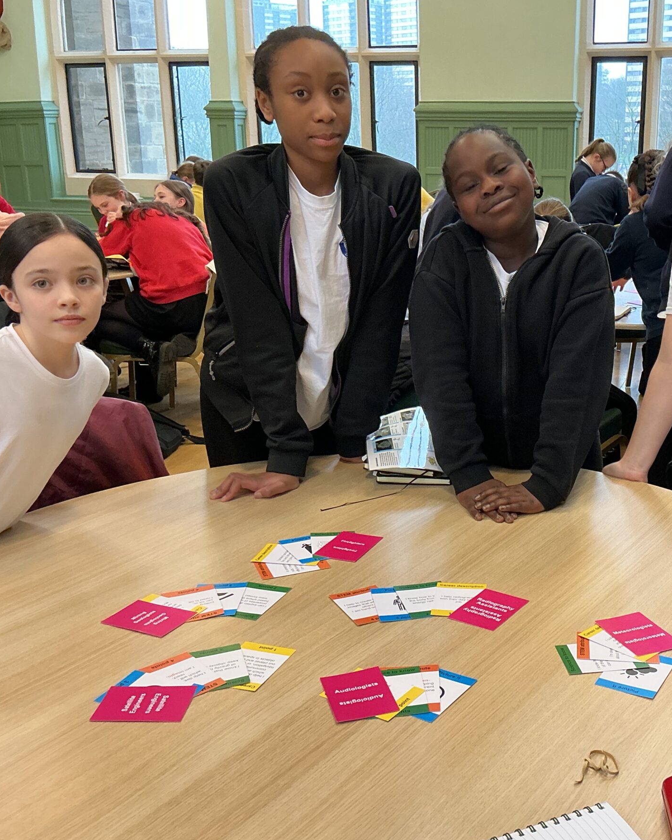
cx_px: 484
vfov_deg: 44.8
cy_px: 403
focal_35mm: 41
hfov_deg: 35.9
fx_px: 1019
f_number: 1.8
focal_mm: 3
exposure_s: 1/60
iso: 80
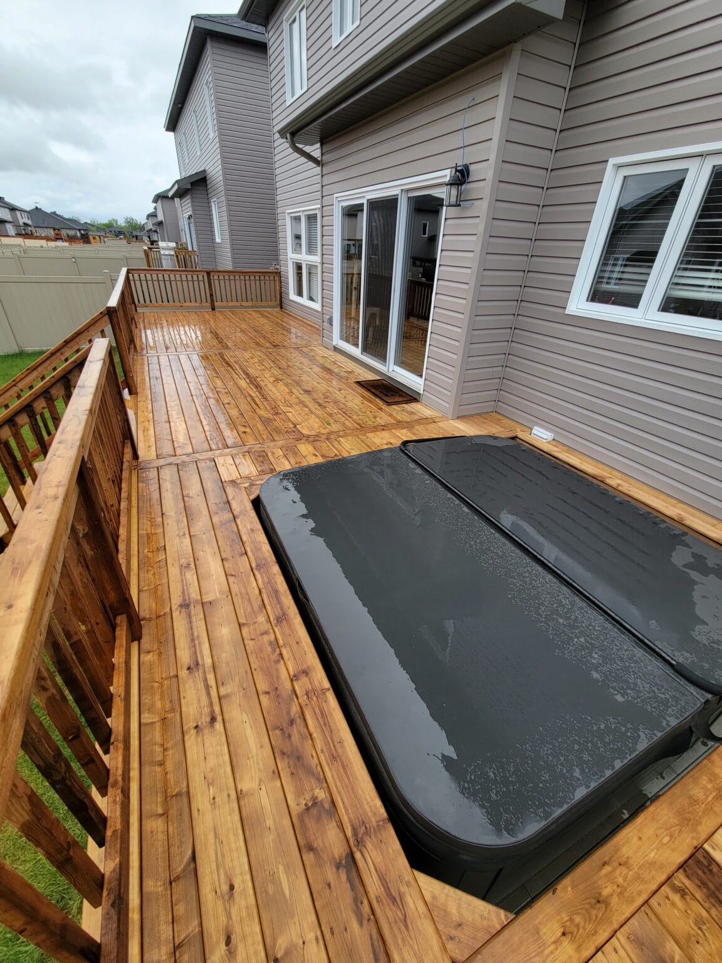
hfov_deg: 89.9
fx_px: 362
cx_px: 361
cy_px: 482
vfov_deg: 106.2
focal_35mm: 13
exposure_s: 1/707
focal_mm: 2.2
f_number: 2.2
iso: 50
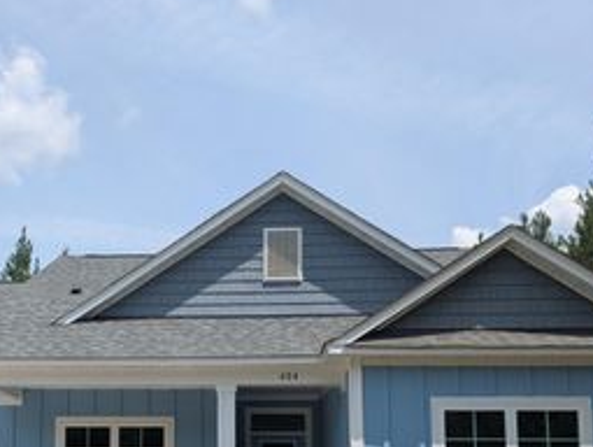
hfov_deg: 39.5
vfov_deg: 29.7
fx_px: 806
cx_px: 165
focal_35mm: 47
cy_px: 400
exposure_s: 1/2513
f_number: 1.85
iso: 46
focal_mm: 6.81
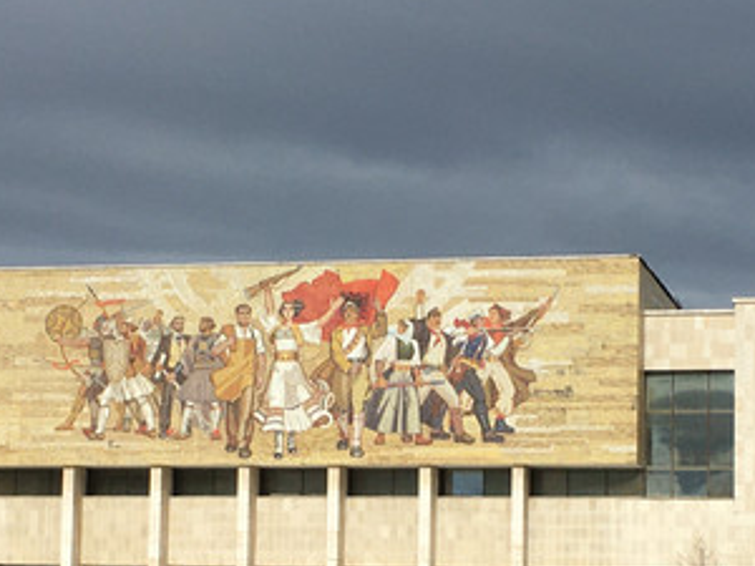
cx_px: 442
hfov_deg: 19.1
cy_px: 430
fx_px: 2247
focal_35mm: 103
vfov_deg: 14.3
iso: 25
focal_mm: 4.15
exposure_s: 1/2564
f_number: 2.2
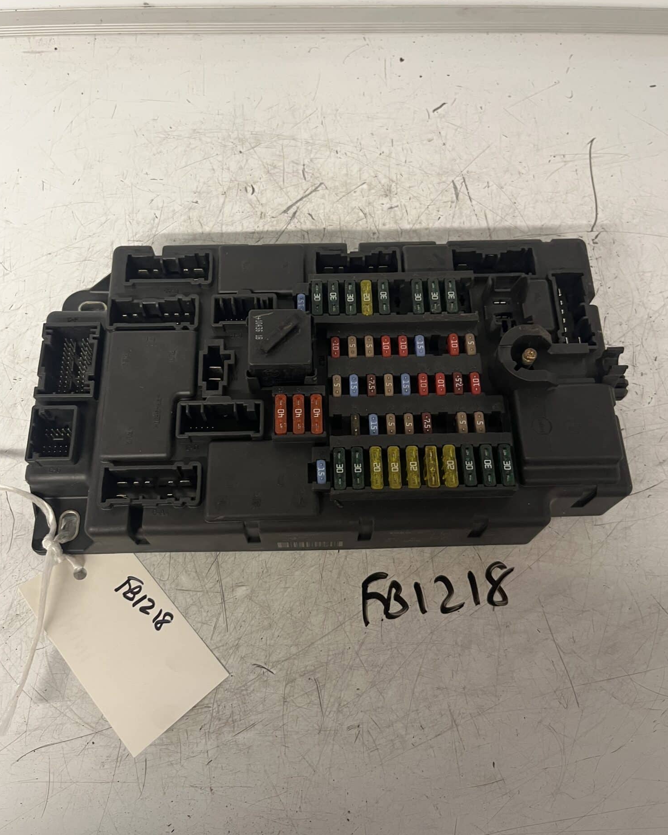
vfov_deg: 62.2
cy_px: 412
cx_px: 326
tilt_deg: -68.1
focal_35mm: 28
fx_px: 692
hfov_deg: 51.5
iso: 160
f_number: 1.6
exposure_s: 1/50
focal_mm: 5.1
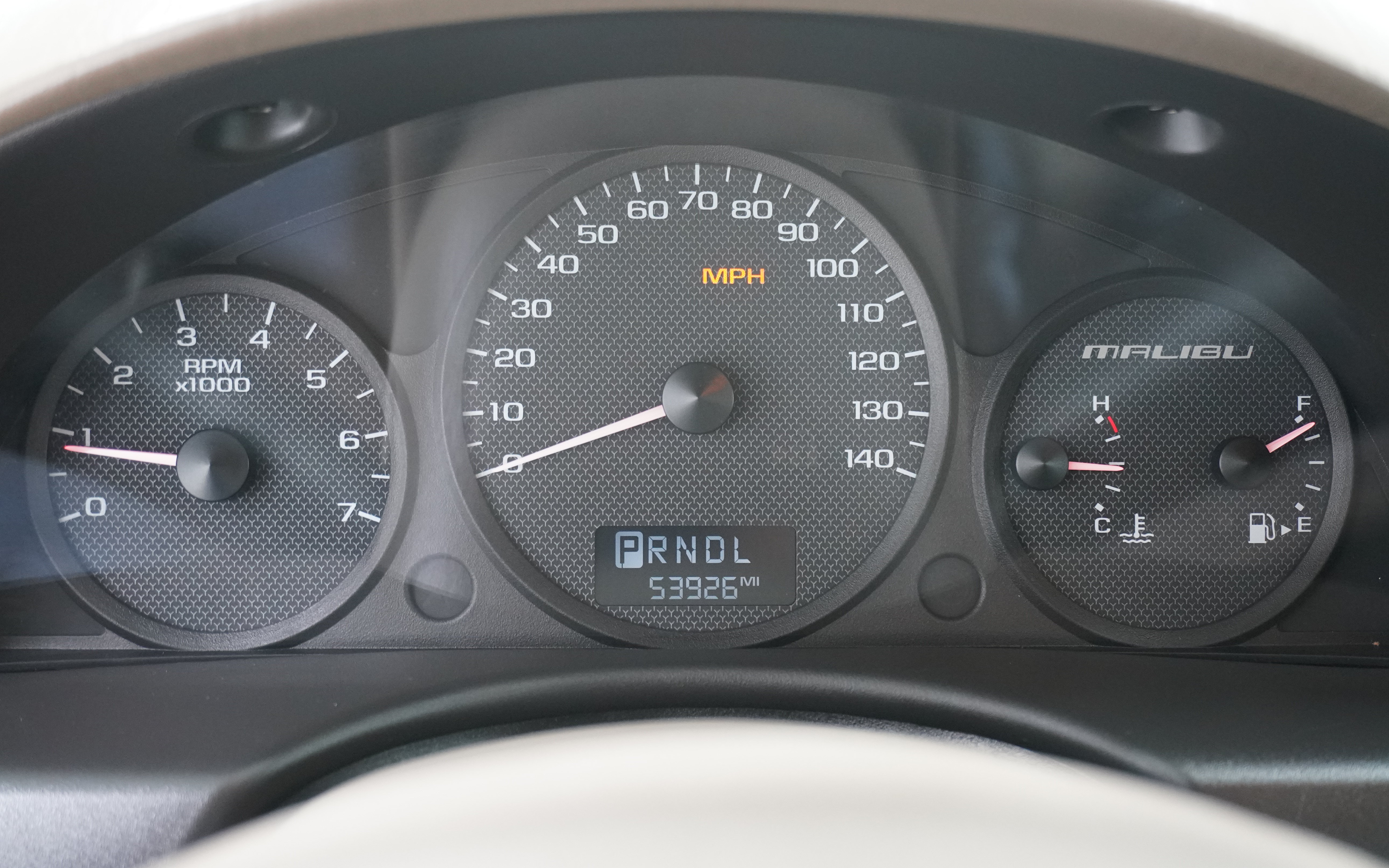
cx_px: 697
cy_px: 424
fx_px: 1666
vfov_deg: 29.2
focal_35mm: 44
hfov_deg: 45.3
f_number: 4.5
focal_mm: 29
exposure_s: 1/60
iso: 3200
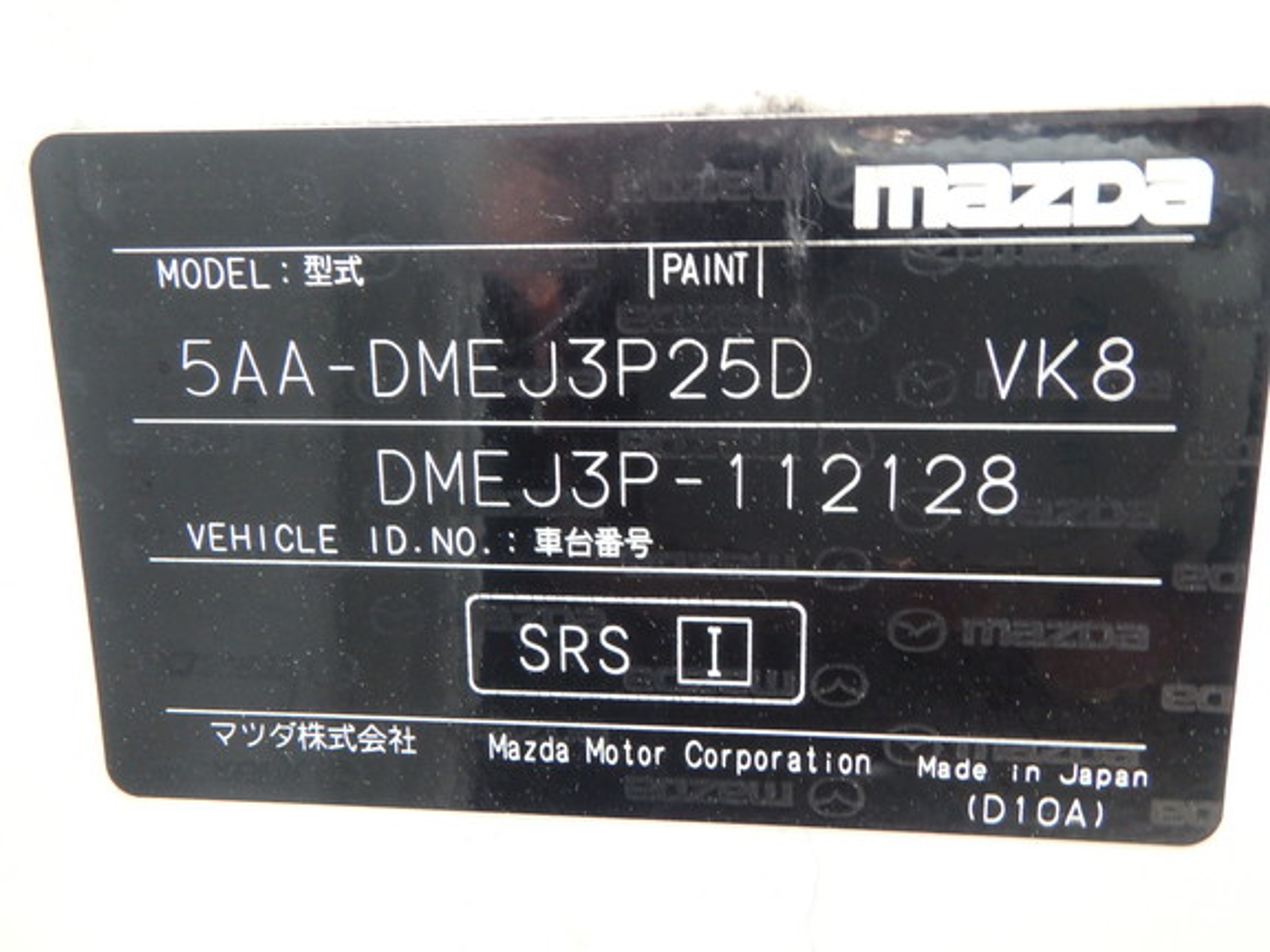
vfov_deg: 45.4
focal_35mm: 31
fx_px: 1137
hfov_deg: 58.4
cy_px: 476
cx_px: 635
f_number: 4.7
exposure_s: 1/40
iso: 320
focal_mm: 5.6
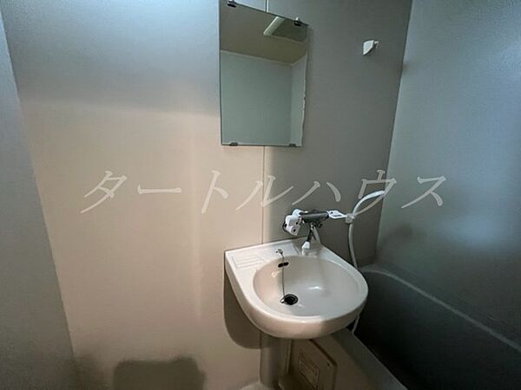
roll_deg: -0.3
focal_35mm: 13
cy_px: 195
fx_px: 196
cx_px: 260
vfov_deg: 89.9
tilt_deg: -12.8
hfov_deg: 106.2
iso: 640
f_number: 1.8
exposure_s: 1/40
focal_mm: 1.57
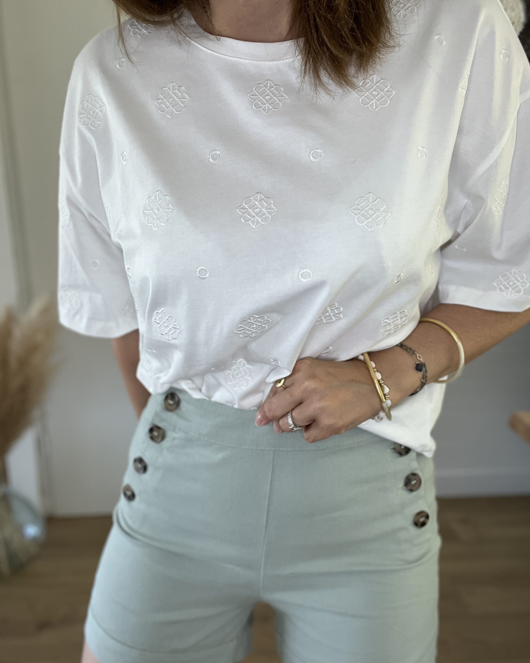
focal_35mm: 32
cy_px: 359
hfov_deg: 45.8
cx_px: 263
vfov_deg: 55.6
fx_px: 627
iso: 100
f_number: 2.2
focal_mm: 2.71
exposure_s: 1/63
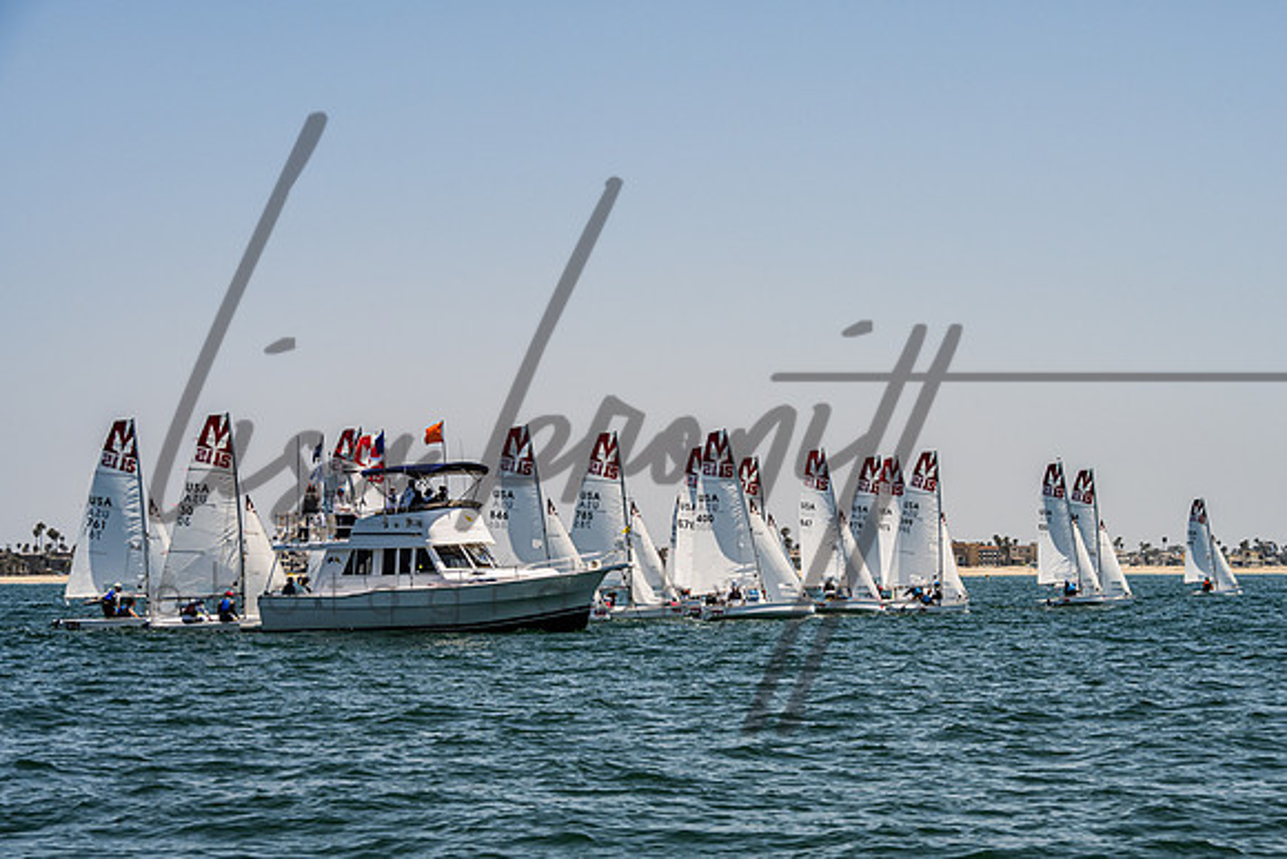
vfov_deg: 13.6
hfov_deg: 20.3
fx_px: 3597
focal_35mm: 101
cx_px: 737
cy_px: 486
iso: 400
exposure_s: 1/2000
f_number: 8
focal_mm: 84
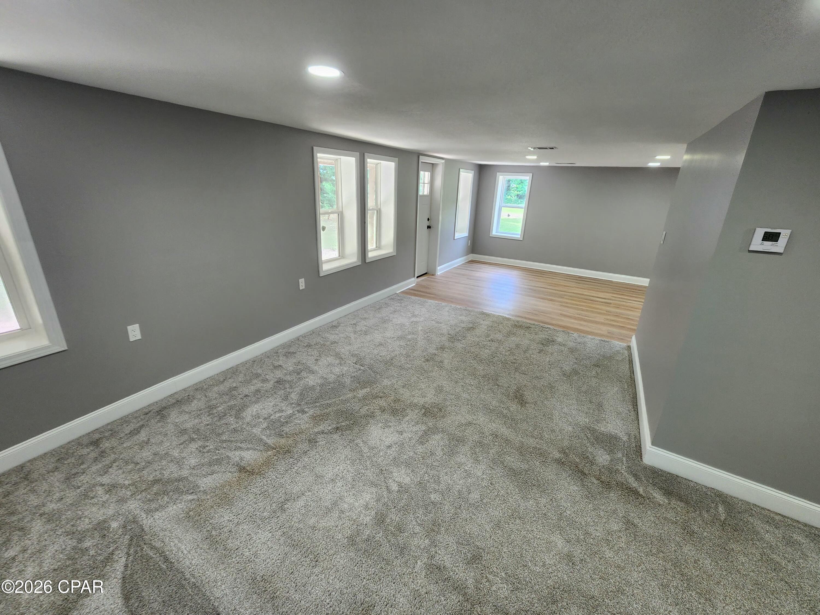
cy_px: 308
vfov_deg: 89.9
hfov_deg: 106.2
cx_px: 410
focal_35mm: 13
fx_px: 308
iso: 160
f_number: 2.2
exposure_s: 1/60
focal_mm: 2.2
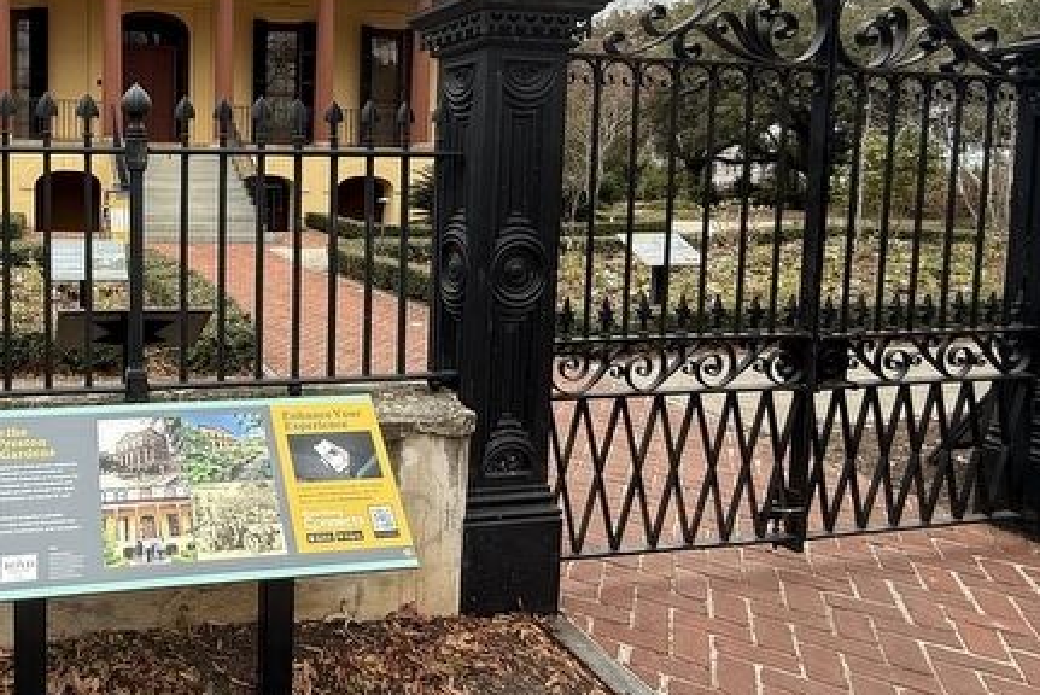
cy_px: 234
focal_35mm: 27
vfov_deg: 47.3
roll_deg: -2.2
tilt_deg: -3.1
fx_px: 780
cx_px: 193
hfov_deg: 61.2
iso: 50
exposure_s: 1/166
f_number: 2.2
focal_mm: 2.22
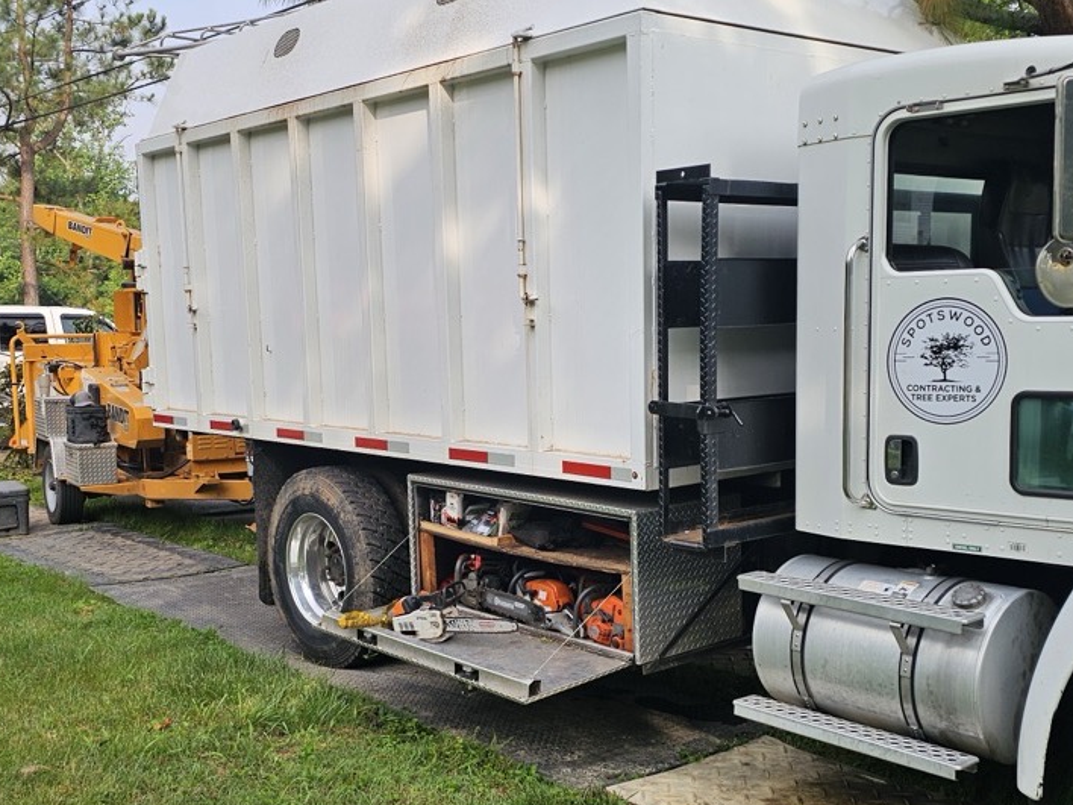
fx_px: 806
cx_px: 514
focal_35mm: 26
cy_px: 453
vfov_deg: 52.9
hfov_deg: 67.3
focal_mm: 6.3
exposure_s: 1/364
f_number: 1.7
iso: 10
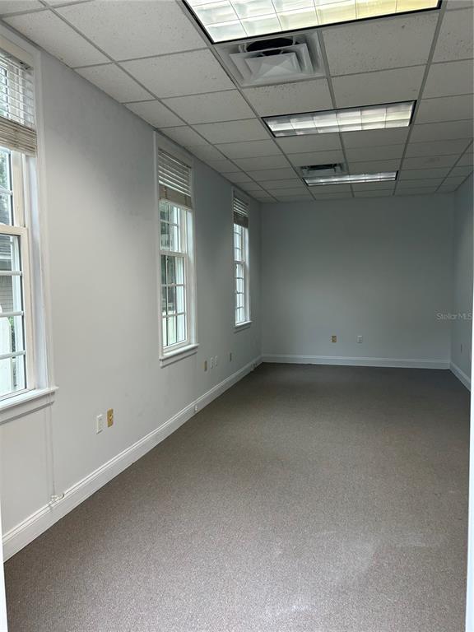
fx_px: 475
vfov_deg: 67.3
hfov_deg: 53.1
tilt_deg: -4.8
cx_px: 237
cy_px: 316
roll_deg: +0.5
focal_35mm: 26
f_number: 1.5
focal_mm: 5.7
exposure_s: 1/120
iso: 64
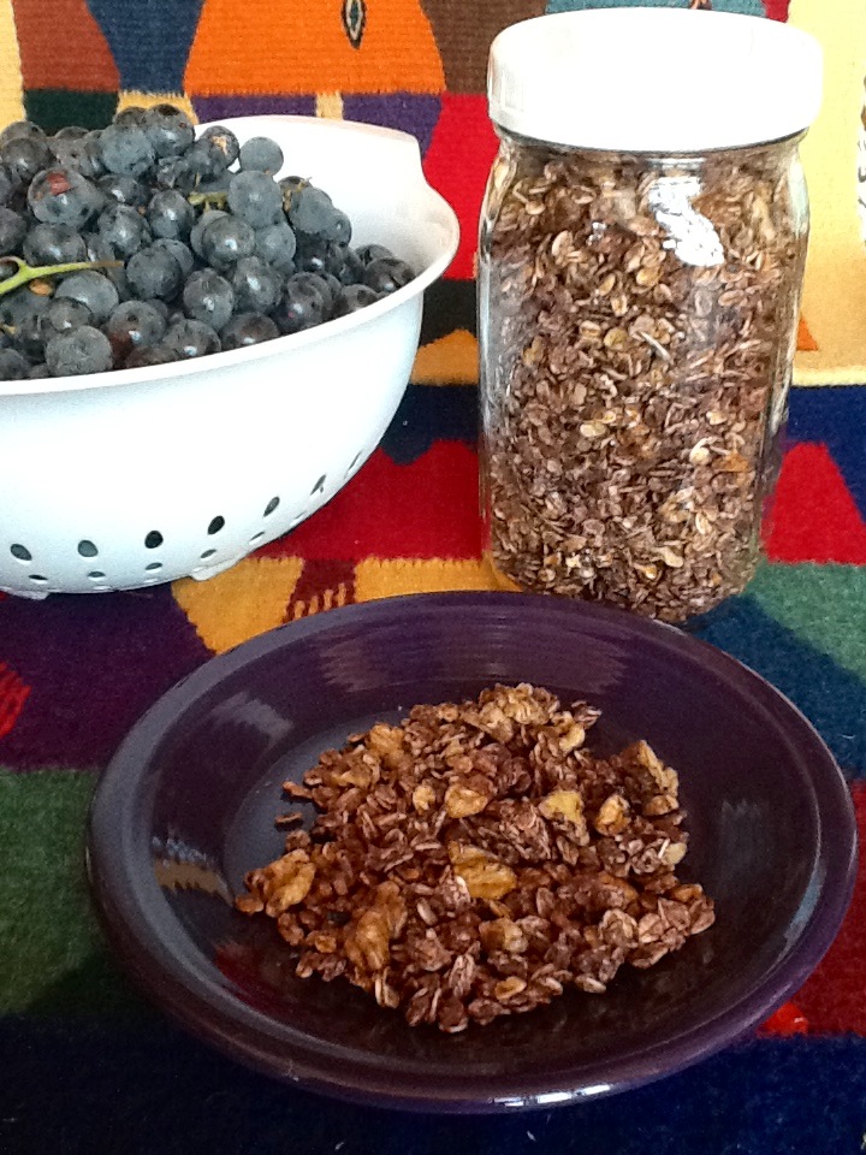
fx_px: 1468
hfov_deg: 32.9
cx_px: 433
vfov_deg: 42.9
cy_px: 578
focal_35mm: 44
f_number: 2.4
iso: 250
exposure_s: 1/30
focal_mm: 2.03
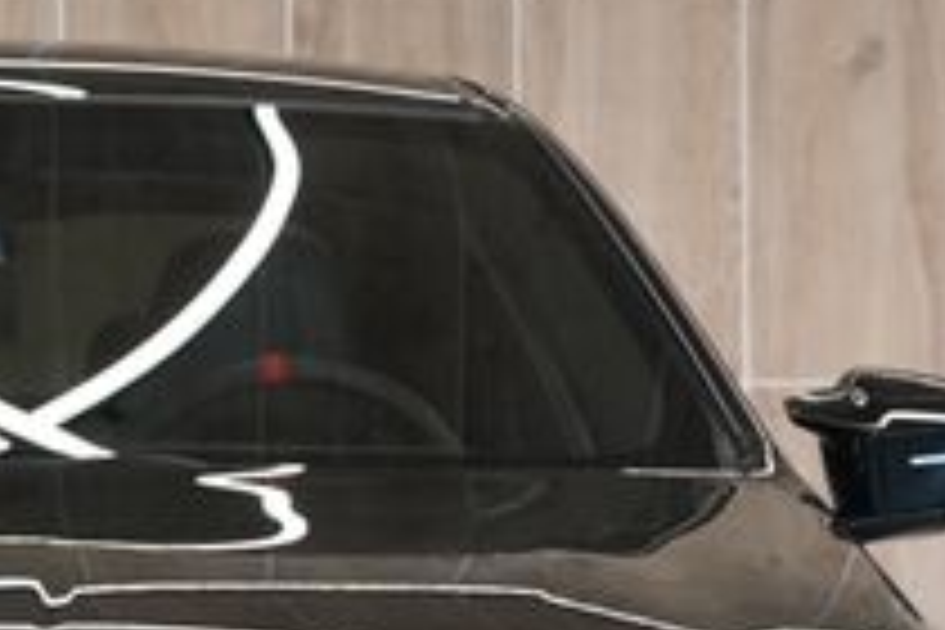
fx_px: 8583
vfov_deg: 4.2
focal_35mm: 327
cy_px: 713
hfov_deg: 6.3
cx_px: -117
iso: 2000
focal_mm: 67
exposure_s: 1/80
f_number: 5.6
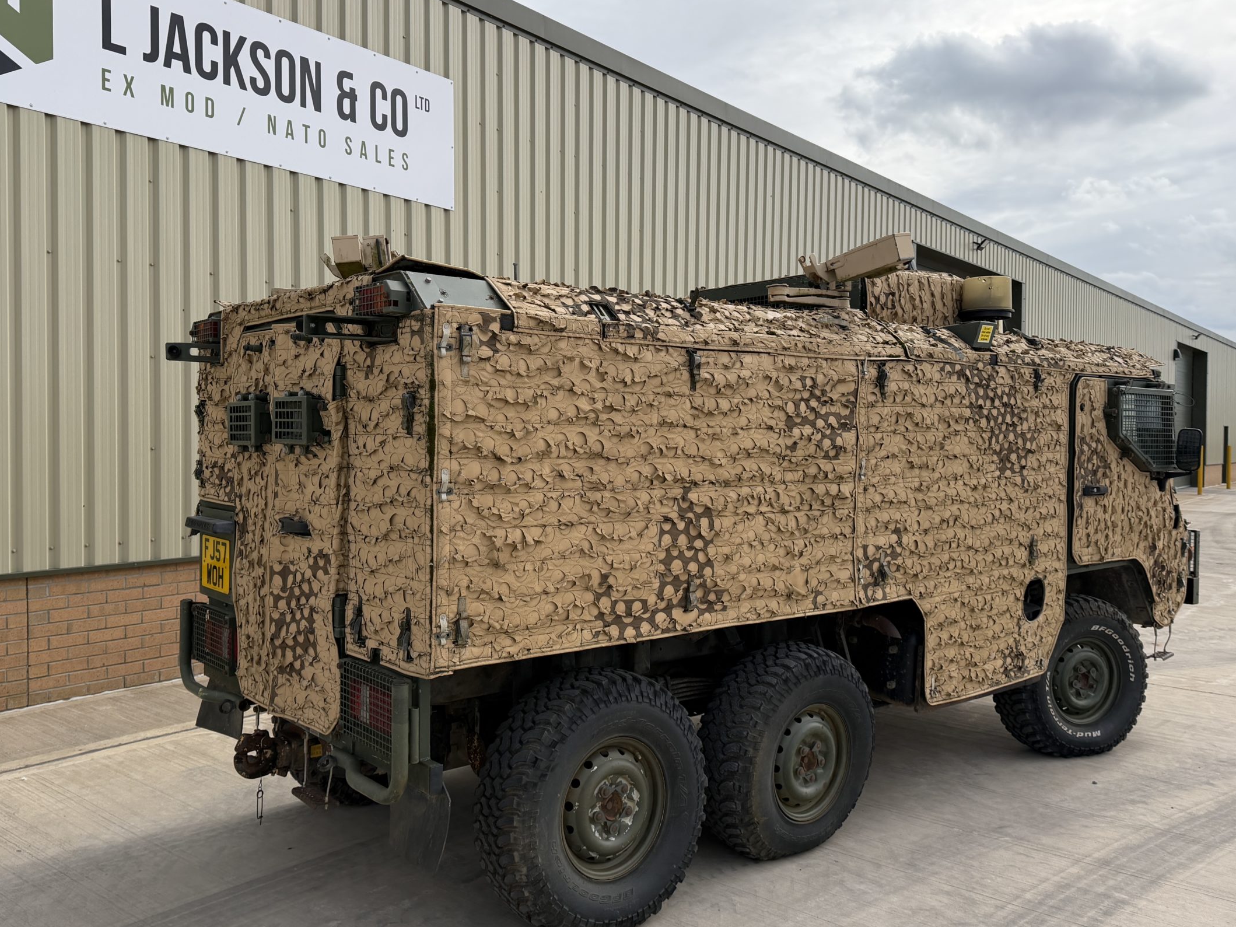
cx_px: 586
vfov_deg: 48.2
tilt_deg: -0.6
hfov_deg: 61.6
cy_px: 463
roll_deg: +0.6
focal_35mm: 29
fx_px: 1035
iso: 100
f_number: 1.78
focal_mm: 6.76
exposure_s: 1/5714
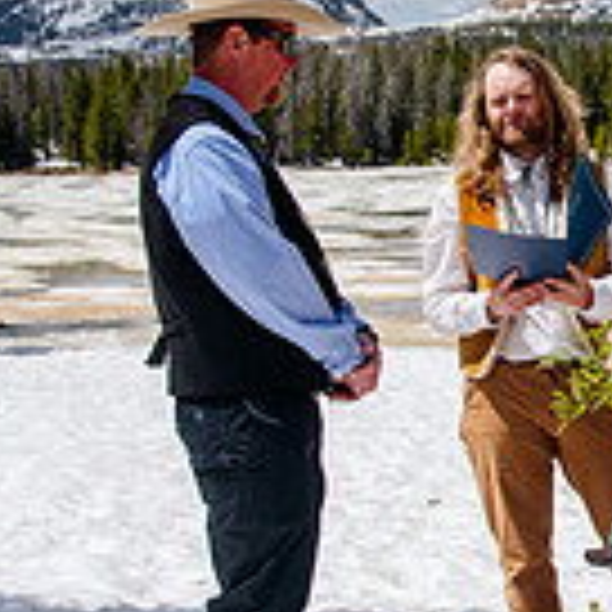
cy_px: 279
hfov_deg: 16.9
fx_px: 1960
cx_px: 747
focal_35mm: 98
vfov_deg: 17.7
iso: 200
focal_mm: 27
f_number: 5.6
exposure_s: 1/800
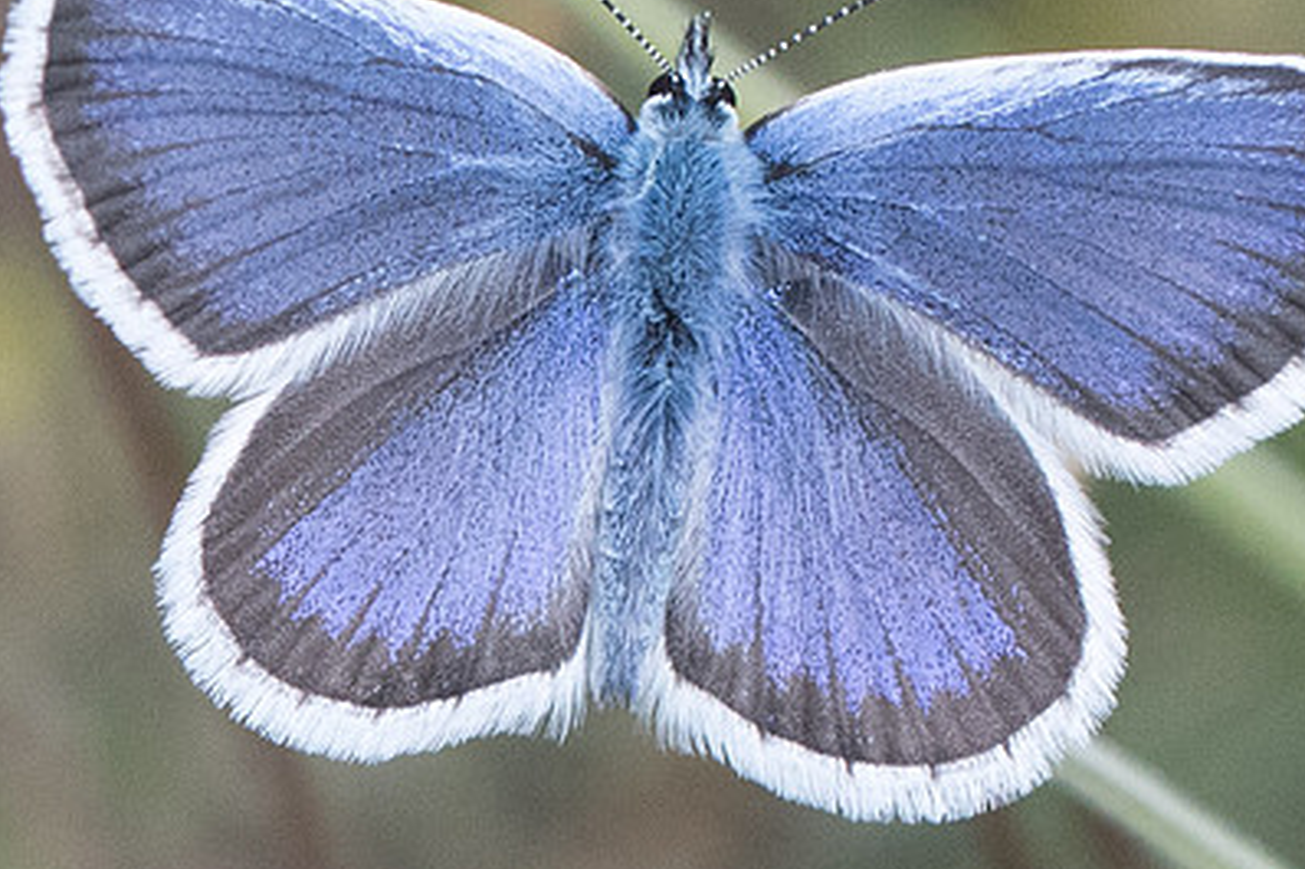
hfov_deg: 2.9
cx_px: 811
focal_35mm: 720
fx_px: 26088
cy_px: 336
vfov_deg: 1.9
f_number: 8
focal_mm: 90
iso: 800
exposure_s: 1/640
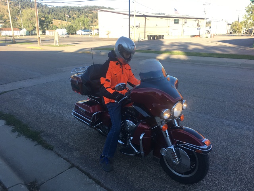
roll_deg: +1.1
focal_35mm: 29
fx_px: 213
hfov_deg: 61.7
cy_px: 96
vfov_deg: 48.2
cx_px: 127
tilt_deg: -16.8
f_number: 2.2
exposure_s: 1/319
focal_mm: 4.15
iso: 25
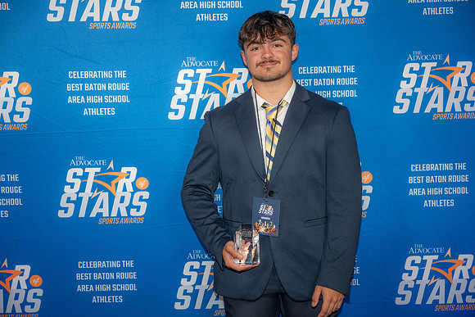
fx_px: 699
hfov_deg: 37.5
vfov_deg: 25.5
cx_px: 238
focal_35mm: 53
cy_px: 158
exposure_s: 1/160
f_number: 3.2
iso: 320
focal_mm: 53
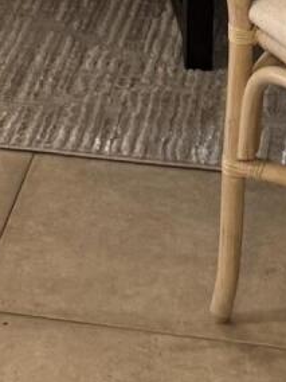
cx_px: -132
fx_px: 1862
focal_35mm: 169
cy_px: -335
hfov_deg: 8.6
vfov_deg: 10.8
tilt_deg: -10.7
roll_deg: +1.9
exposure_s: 1/60
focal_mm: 6.76
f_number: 1.78
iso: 250
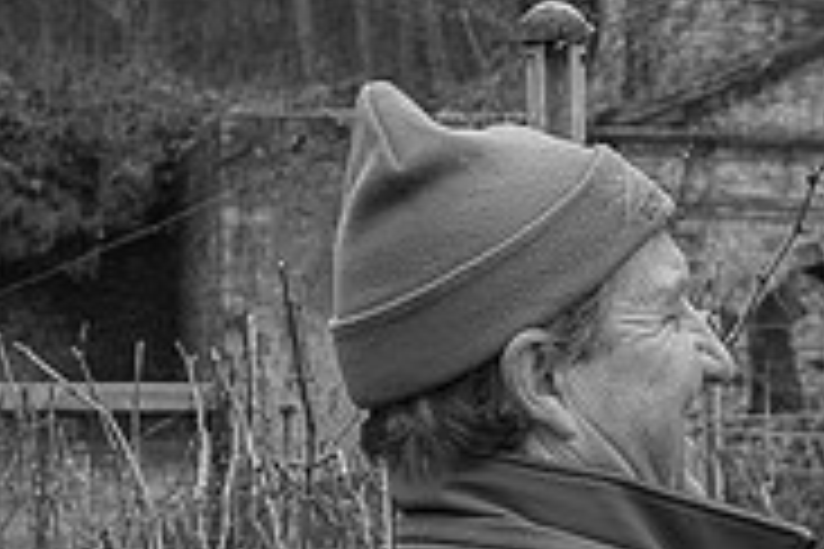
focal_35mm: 182
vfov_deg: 7.5
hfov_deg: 11.1
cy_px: 364
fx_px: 4165
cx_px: 965
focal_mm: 50
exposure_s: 1/125
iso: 800
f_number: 8
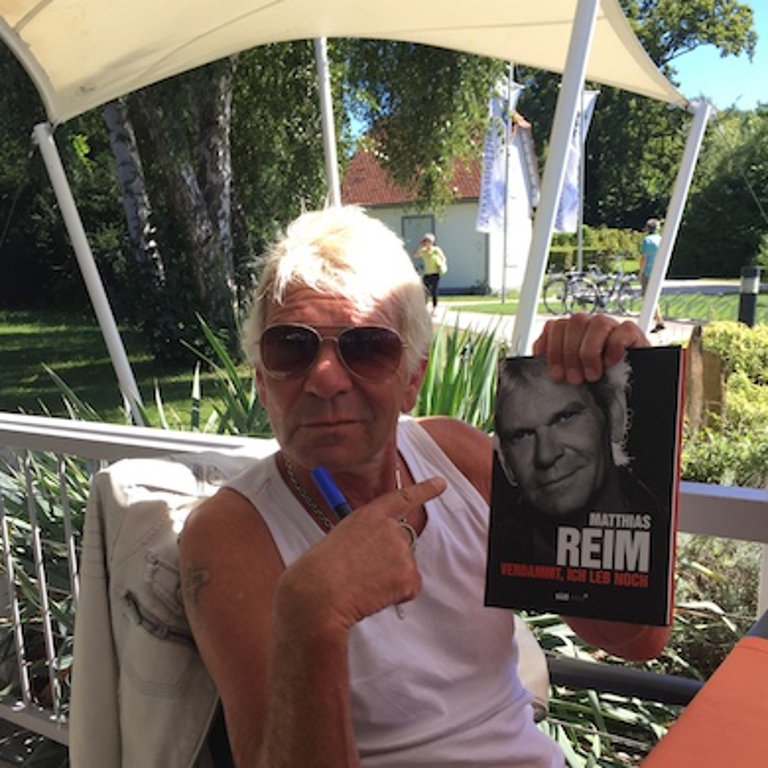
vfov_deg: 46.7
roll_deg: +2.9
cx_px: 378
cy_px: 493
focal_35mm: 35
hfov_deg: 47.2
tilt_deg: -16.8
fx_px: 879
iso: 32
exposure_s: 1/507
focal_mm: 4.15
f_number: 2.2
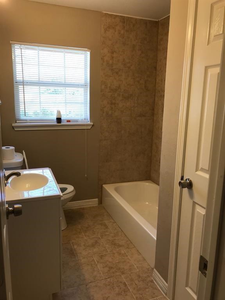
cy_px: 150
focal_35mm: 28
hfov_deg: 49.7
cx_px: 112
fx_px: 243
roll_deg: -1.3
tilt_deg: -10.9
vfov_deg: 63.4
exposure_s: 1/60
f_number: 1.8
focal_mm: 3.99
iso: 25
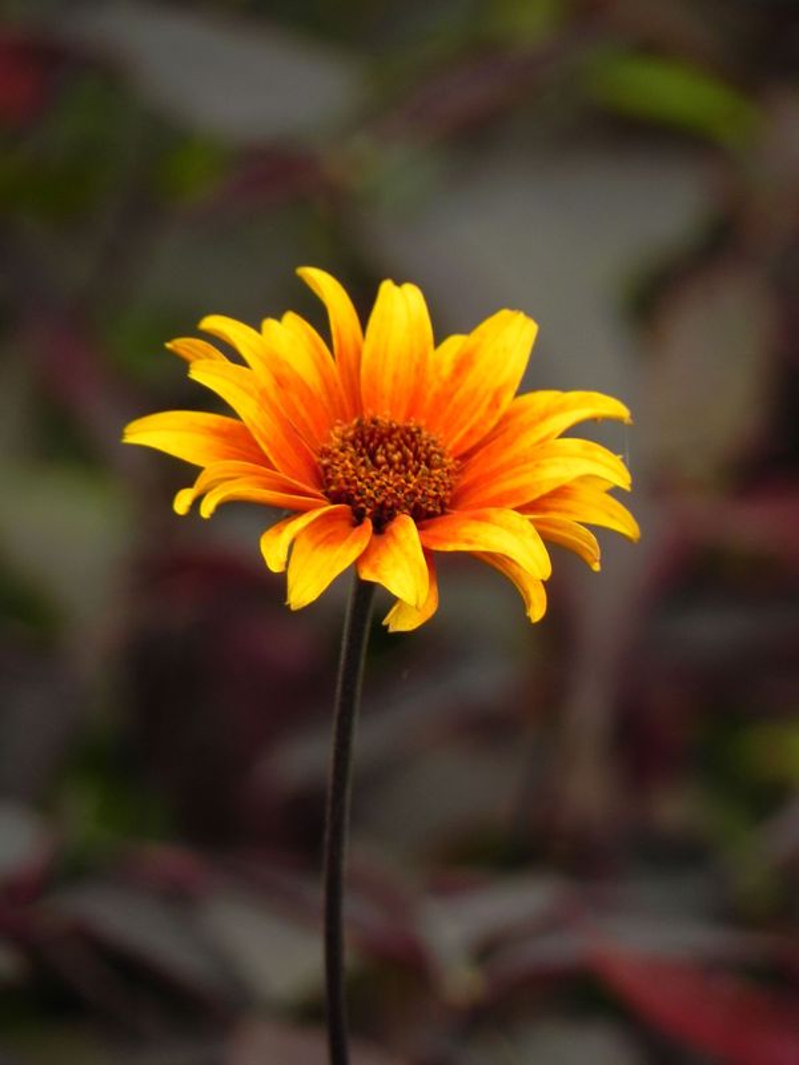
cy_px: 532
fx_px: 20866
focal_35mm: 678
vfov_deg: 2.9
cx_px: 400
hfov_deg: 2.2
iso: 160
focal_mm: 120
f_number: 5
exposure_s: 1/100
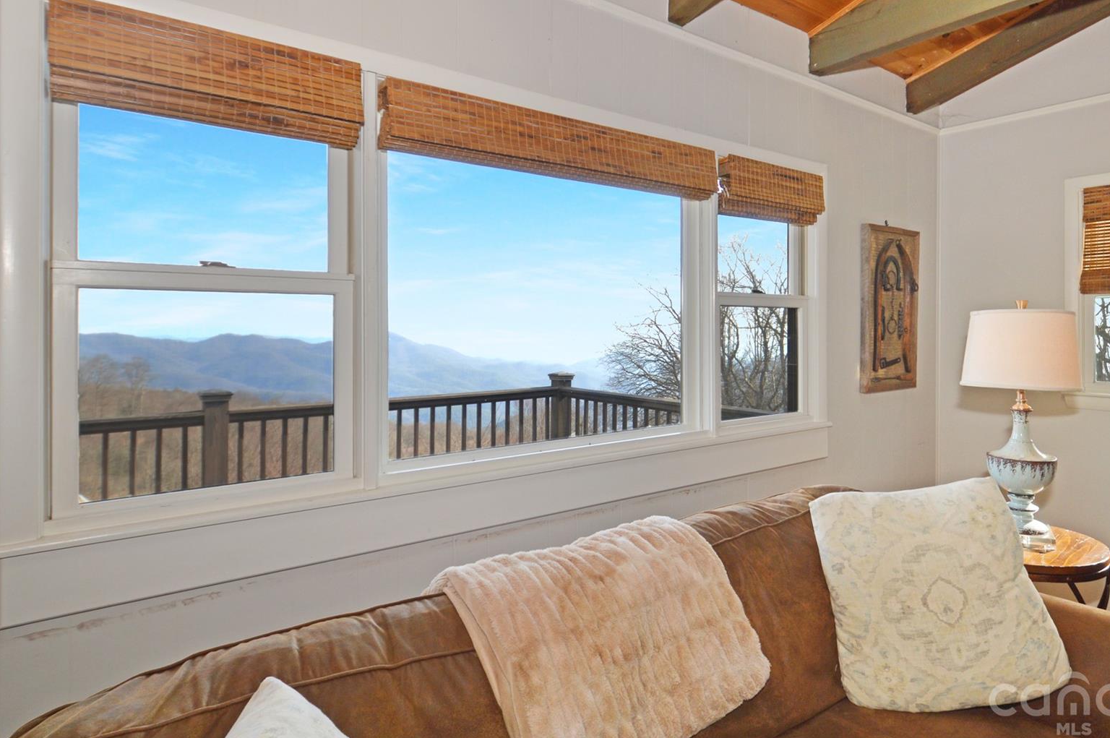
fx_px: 616
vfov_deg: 60.9
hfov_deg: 83.2
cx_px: 658
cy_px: 271
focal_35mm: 20
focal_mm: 10
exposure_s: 1/60
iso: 100
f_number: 6.3
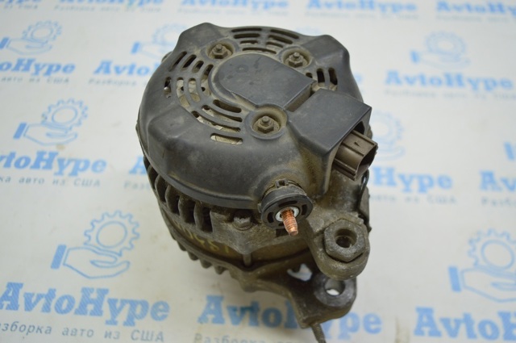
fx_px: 472
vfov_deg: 39.9
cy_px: 172
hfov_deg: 57.3
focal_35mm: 33
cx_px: 258
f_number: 3.8
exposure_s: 1/60
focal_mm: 22
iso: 400
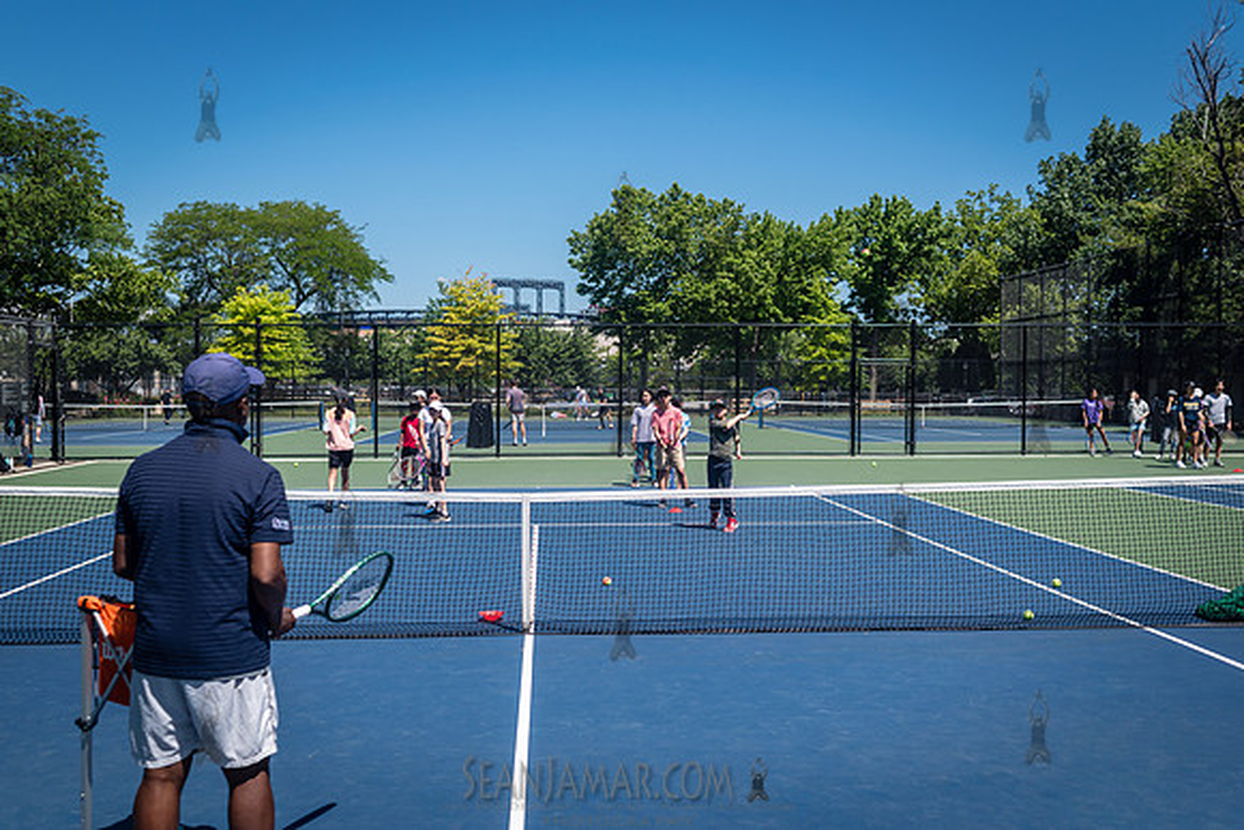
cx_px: 622
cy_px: 415
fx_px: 1225
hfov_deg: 53.9
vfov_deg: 37.4
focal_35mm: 35
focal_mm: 35
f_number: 4
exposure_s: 1/3200
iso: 200
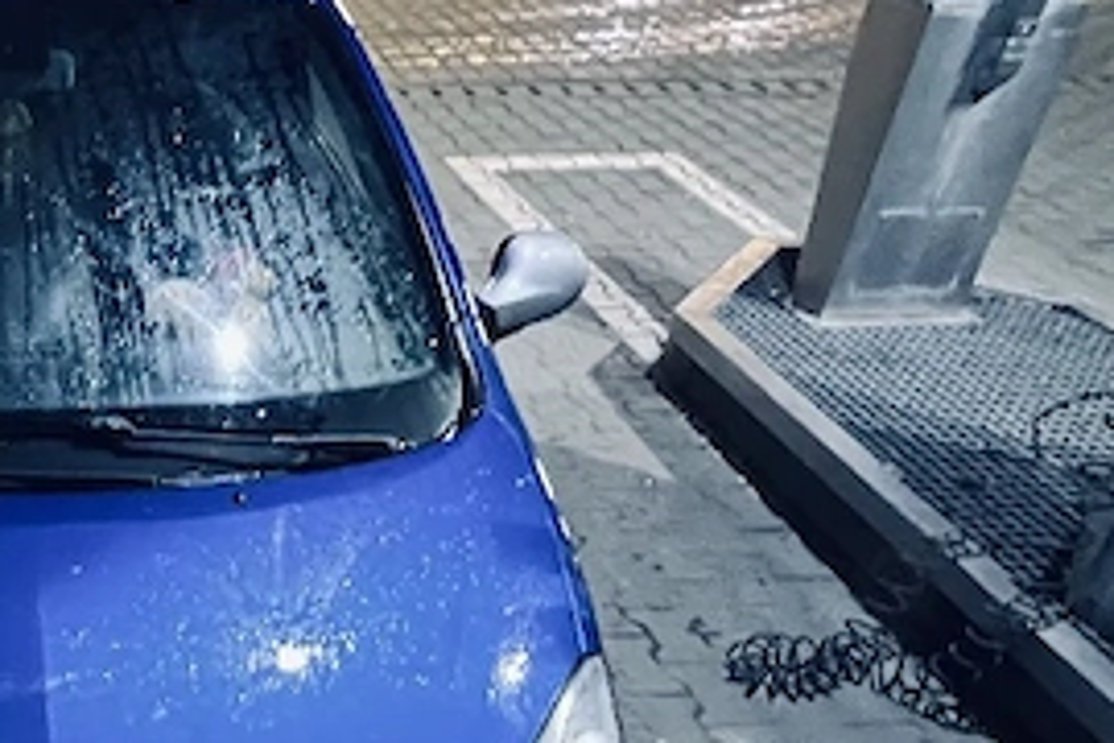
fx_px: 1238
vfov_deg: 33.0
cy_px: 520
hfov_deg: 41.9
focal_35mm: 40
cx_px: -4
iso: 800
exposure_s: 1/34
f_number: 1.8
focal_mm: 1.57
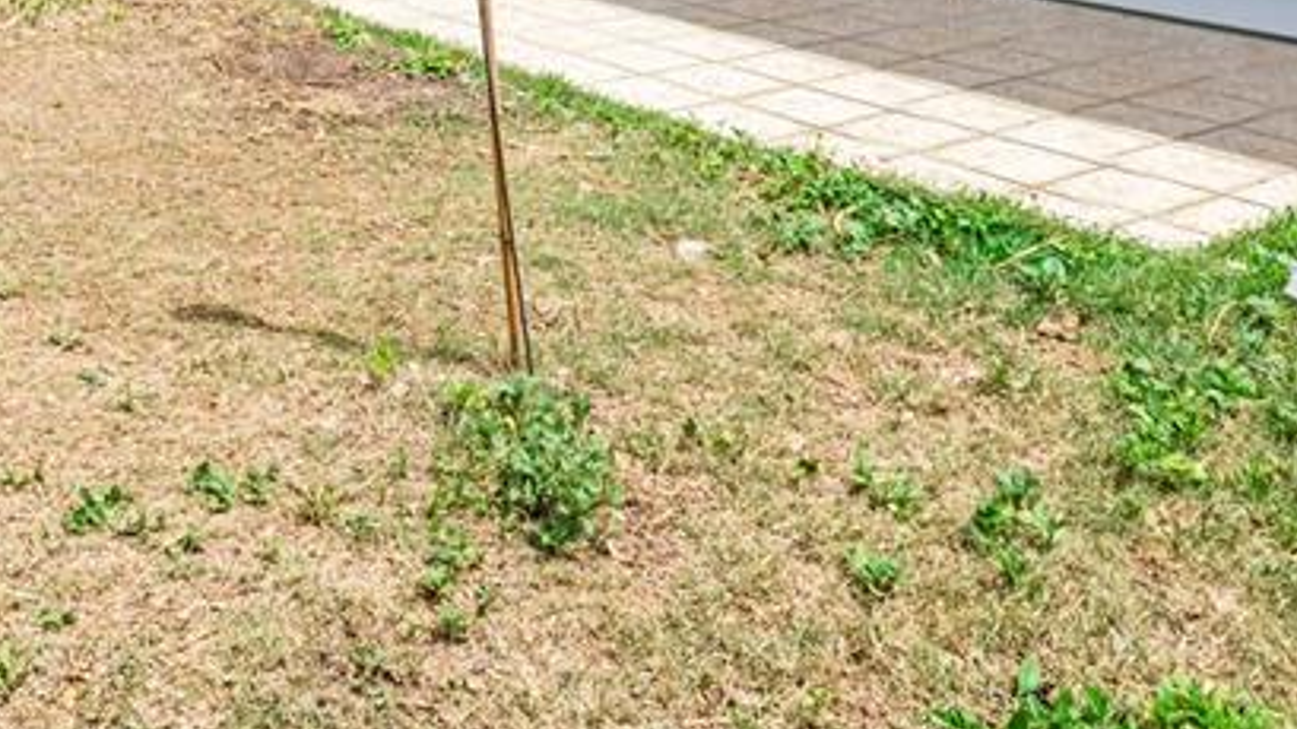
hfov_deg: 43.8
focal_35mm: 43
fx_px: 1489
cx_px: 184
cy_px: -311
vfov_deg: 23.1
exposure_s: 1/4000
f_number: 9
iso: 250
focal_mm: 11
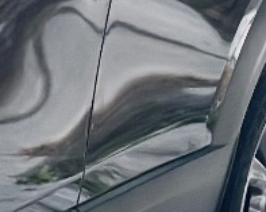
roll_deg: -3.7
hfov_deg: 5.9
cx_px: -537
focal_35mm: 305
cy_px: 146
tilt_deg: -11.9
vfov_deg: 5.1
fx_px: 2398
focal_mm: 6.86
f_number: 1.78
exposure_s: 1/60
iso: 125
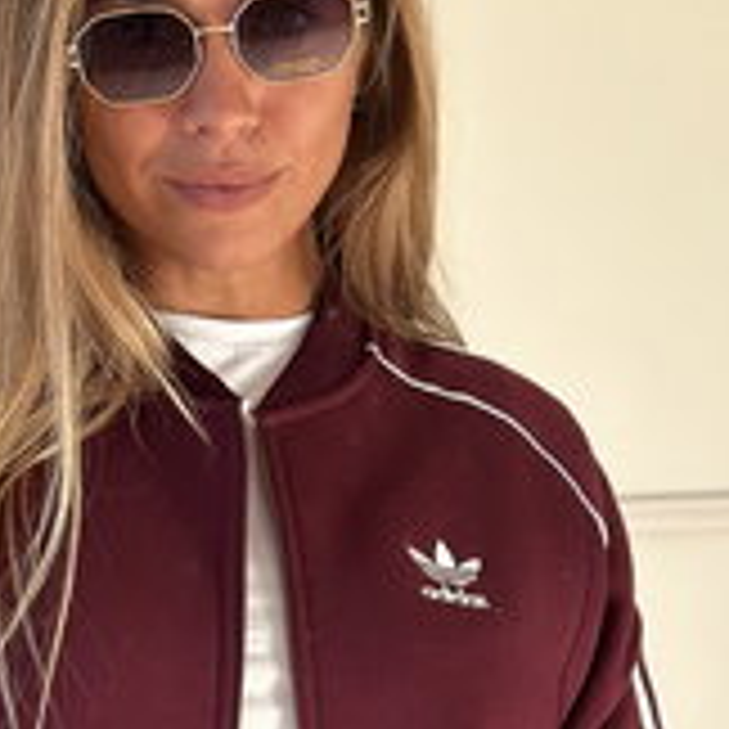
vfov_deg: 12.4
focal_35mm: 140
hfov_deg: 12.3
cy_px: 637
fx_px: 3336
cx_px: 18
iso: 100
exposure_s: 1/172
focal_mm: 6.86
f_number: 1.78
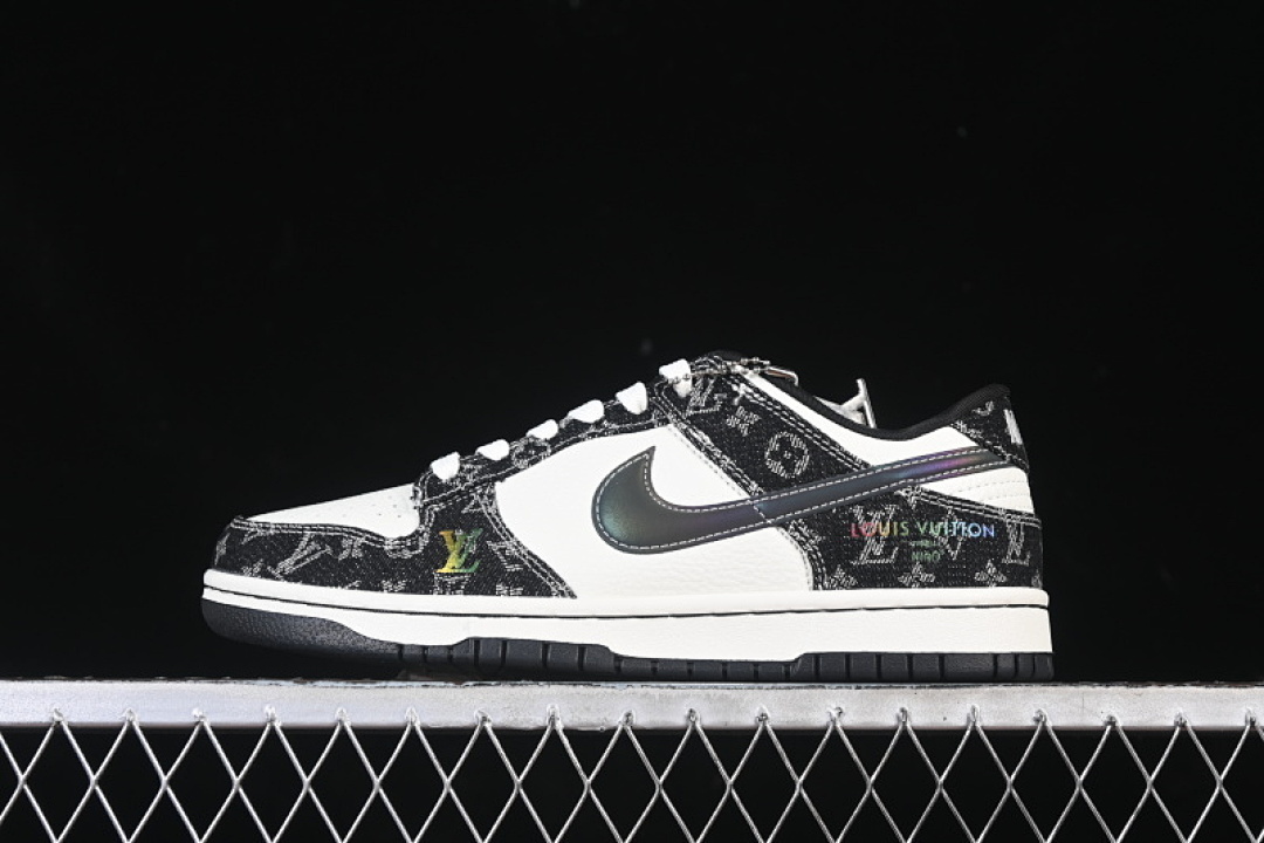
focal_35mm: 75
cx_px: 632
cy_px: 422
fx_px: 2633
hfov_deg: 27.0
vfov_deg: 18.2
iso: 160
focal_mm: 50
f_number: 6.3
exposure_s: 1/60
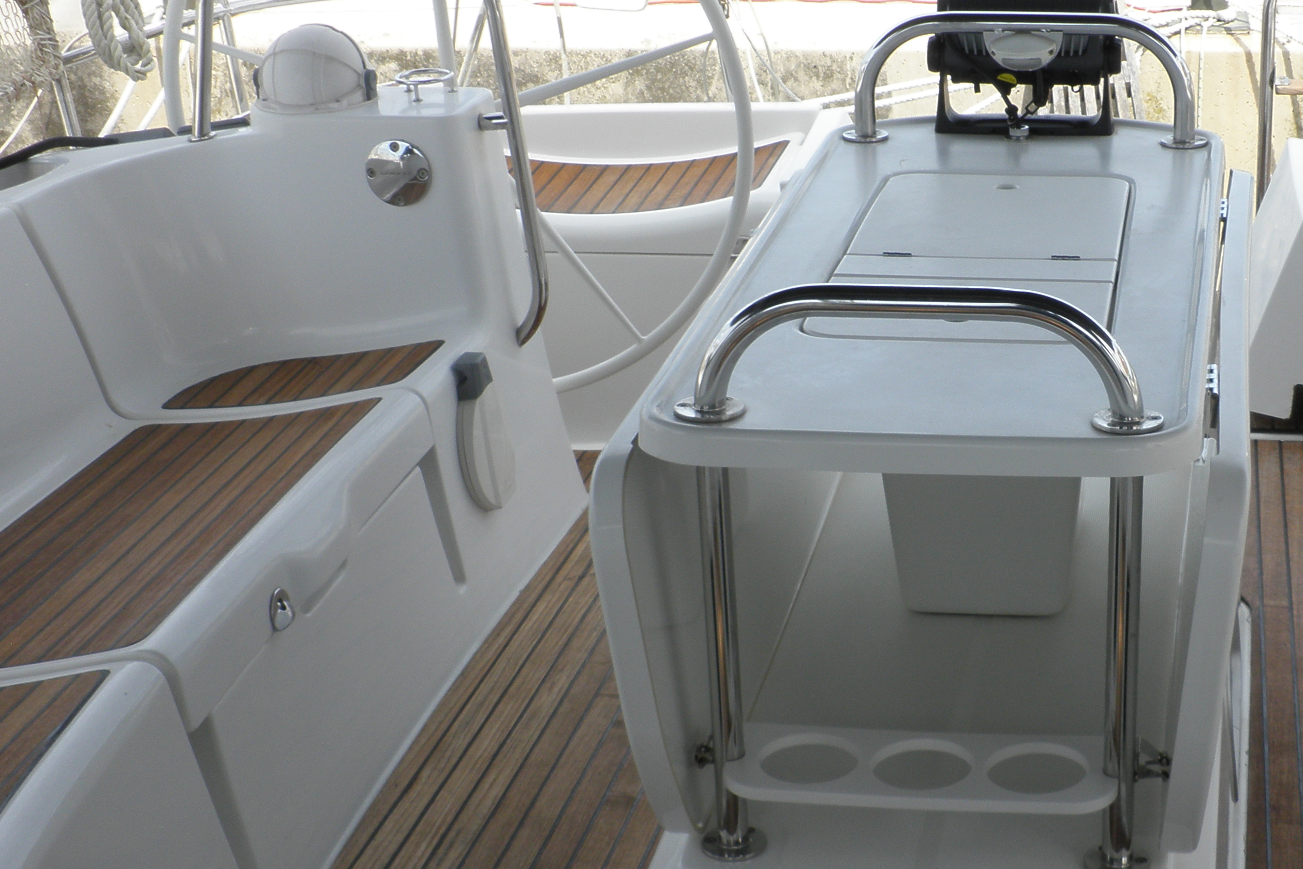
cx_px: 978
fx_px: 2135
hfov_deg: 33.3
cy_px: 528
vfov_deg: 23.0
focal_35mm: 59
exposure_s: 1/125
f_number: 5.6
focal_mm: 6.3
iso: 64
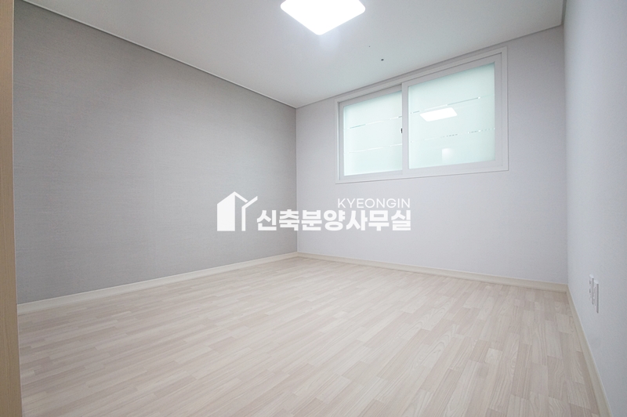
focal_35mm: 16
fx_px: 287
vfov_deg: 72.0
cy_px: 208
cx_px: 314
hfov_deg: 95.0
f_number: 7.1
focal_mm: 11
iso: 800
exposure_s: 1/25
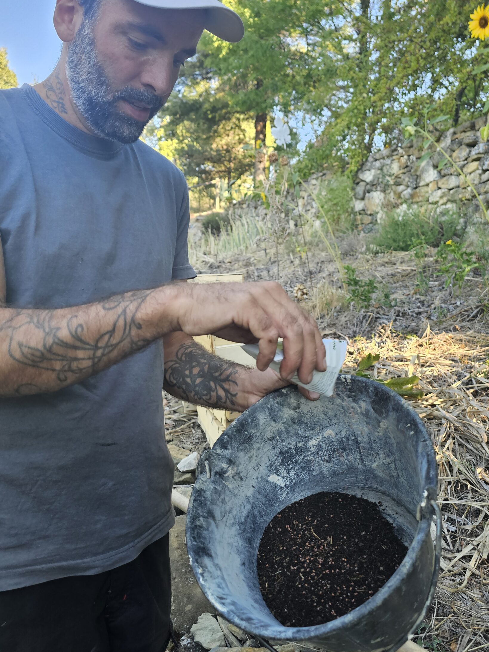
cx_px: 248
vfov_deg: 65.2
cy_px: 352
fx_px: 509
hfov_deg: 51.4
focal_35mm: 27
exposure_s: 1/100
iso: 32
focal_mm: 6.3
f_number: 1.7
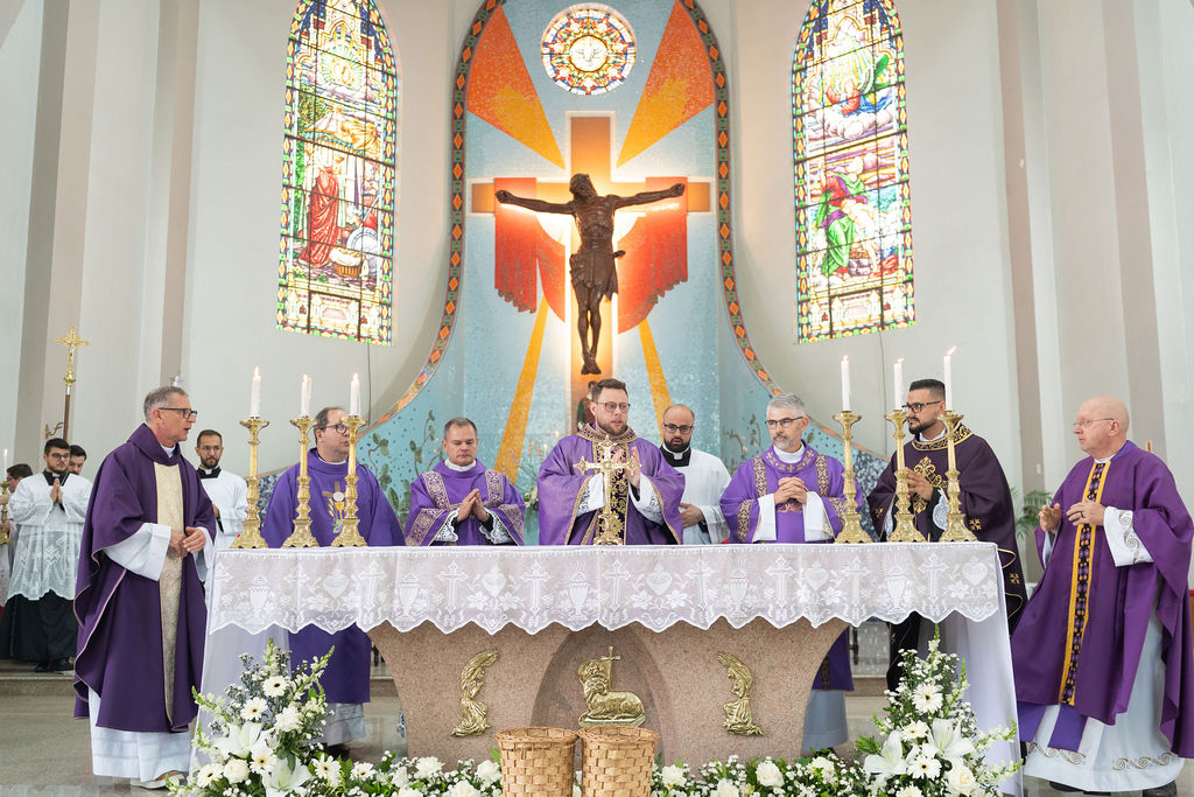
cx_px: 592
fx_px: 1175
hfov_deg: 53.8
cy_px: 399
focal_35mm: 35
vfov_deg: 37.4
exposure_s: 1/160
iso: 1250
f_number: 2.8
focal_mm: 35
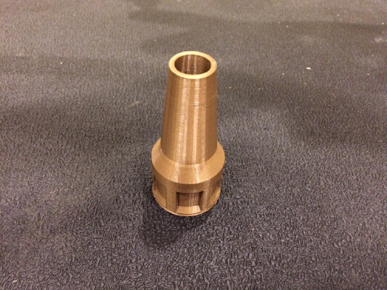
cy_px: 145
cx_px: 194
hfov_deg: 61.6
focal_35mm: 29
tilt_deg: -47.2
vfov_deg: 48.2
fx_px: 324
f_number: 2.2
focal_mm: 4.15
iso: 500
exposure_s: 1/15
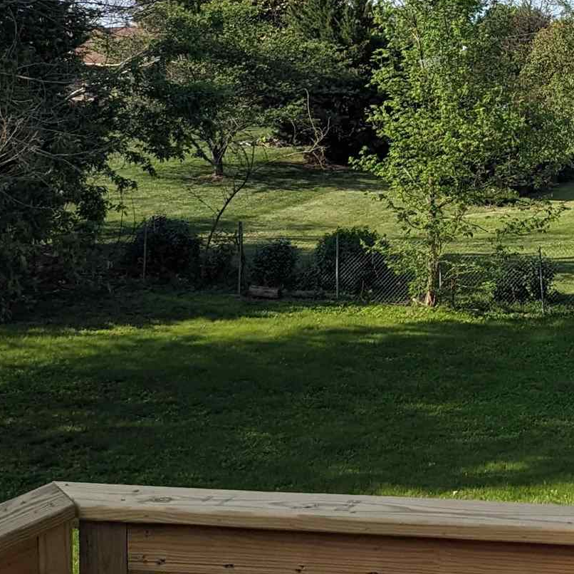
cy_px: -63
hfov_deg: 18.7
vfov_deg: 18.3
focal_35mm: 91
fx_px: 1707
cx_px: 542
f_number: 1.73
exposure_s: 1/2342
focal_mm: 4.38
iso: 59
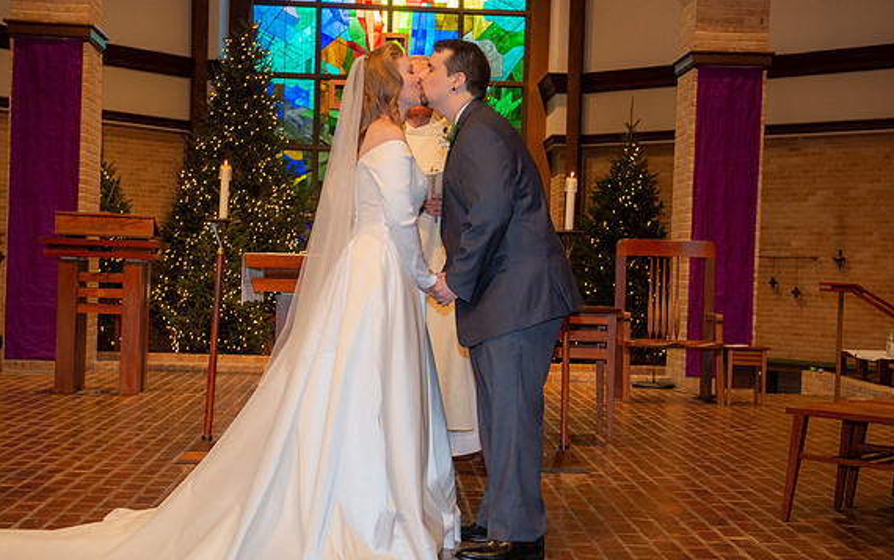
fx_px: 1414
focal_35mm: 58
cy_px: 285
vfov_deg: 22.4
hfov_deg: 35.1
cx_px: 450
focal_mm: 56
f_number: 5.6
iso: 1600
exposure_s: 1/125
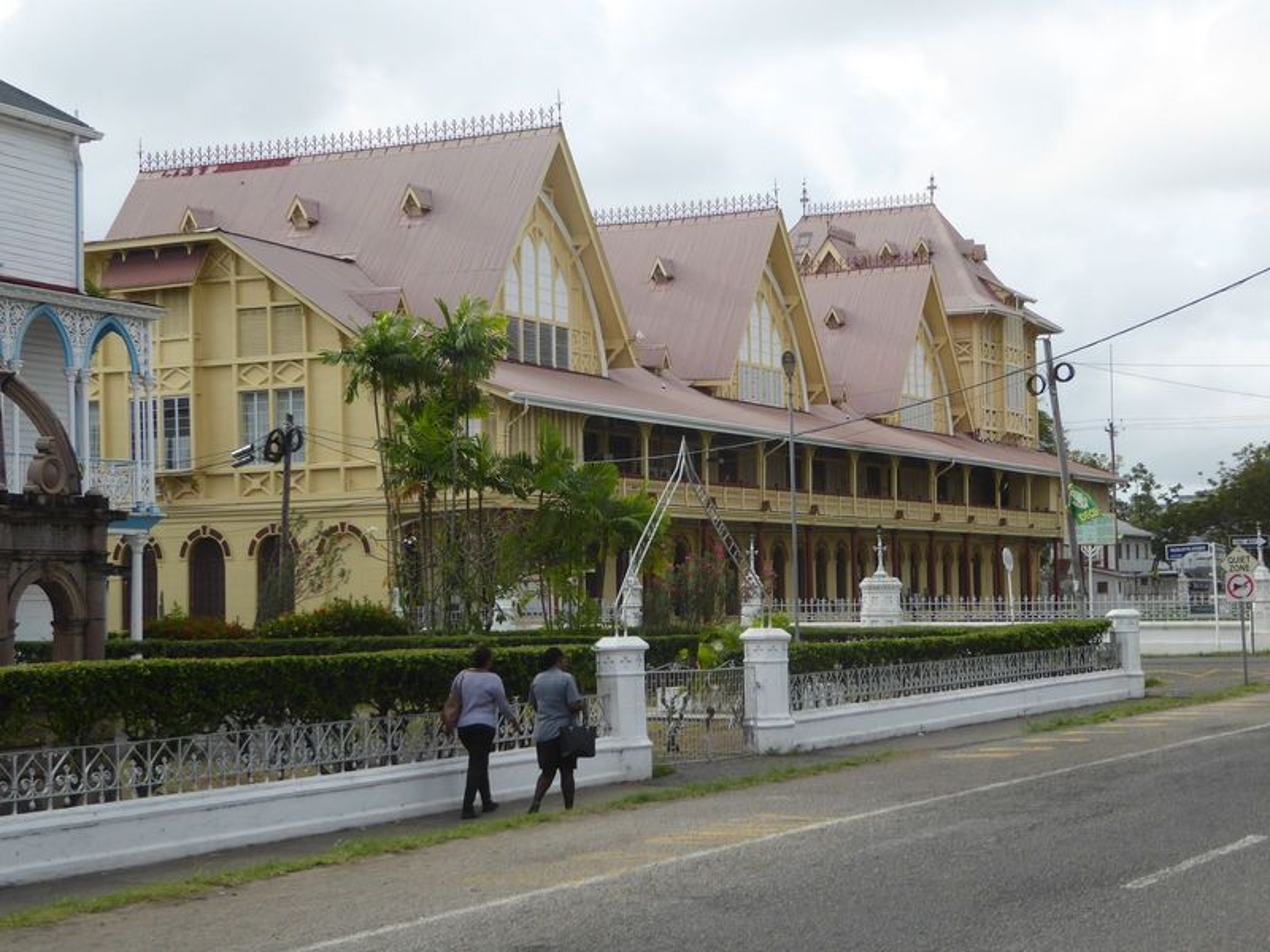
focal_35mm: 69
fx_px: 2531
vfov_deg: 21.3
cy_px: 476
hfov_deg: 28.2
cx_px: 635
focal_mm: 11.7
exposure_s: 1/320
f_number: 4.4
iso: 80
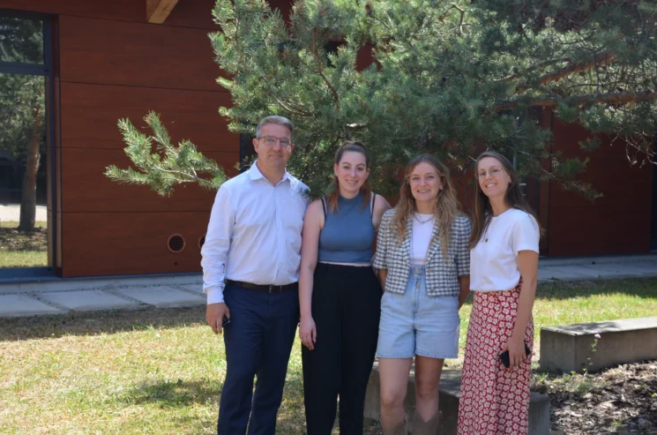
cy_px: 256
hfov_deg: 35.7
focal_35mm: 56
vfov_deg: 24.2
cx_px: 404
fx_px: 1014
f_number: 7.1
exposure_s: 1/200
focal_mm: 27
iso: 200
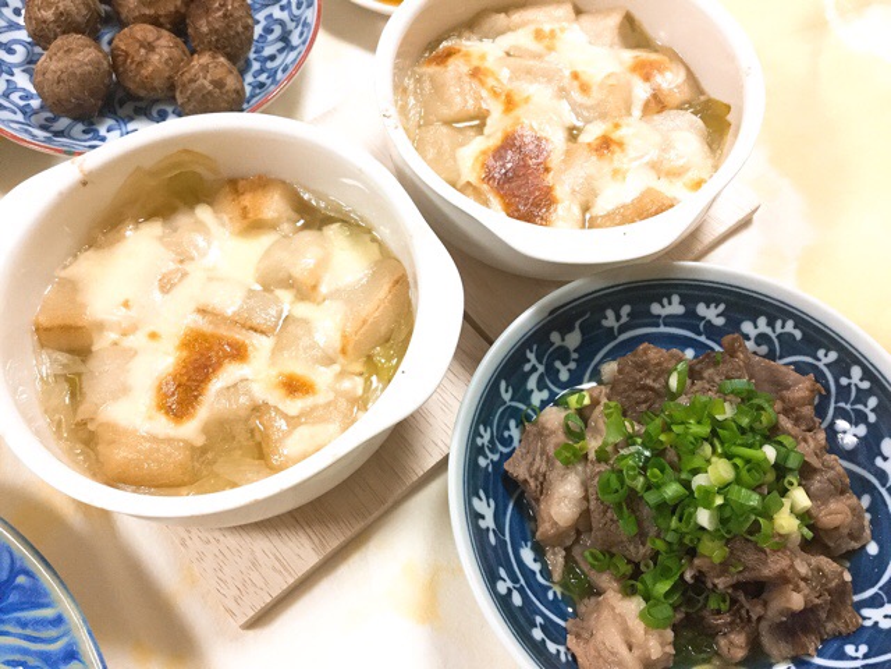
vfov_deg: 45.4
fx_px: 798
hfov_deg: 58.4
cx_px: 446
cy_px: 334
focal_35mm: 31
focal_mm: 3.3
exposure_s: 1/30
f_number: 2.4
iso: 125
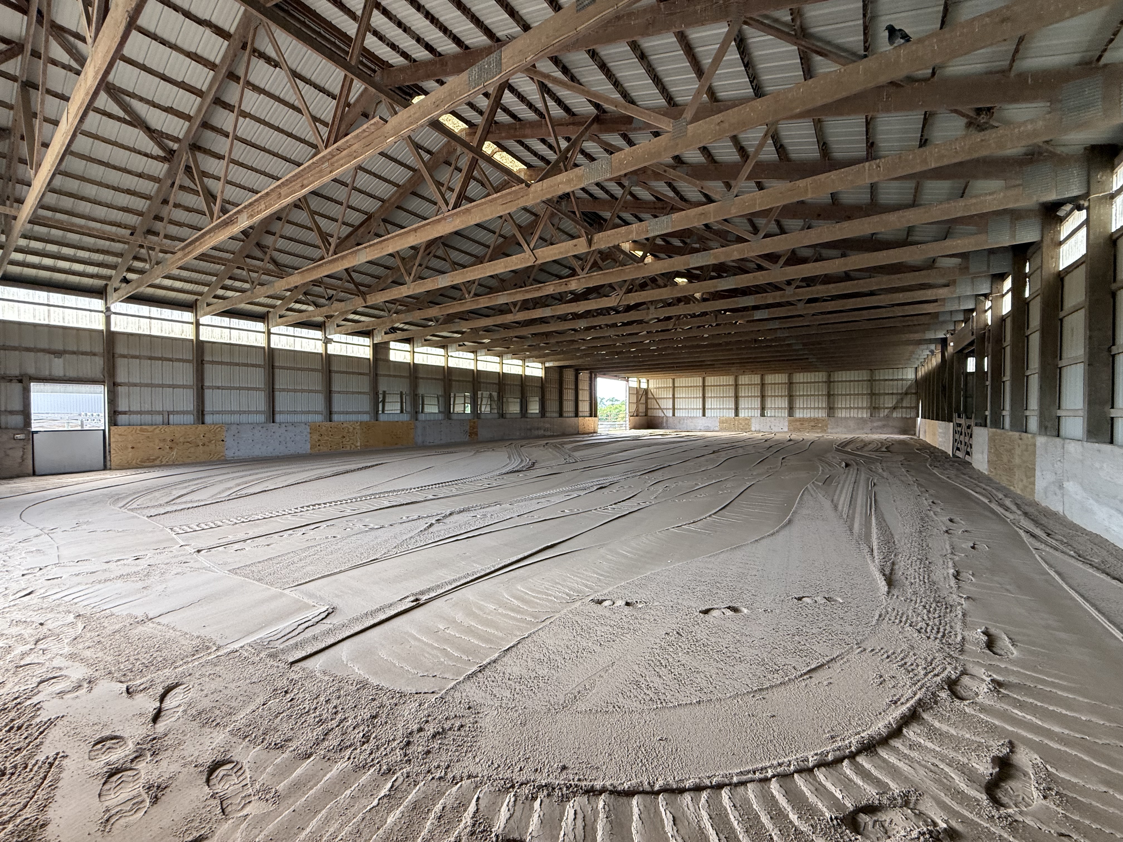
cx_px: 562
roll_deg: -0.5
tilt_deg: -0.7
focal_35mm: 14
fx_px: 454
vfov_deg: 85.7
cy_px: 421
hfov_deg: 102.1
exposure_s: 1/99
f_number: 2.2
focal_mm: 2.22
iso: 125
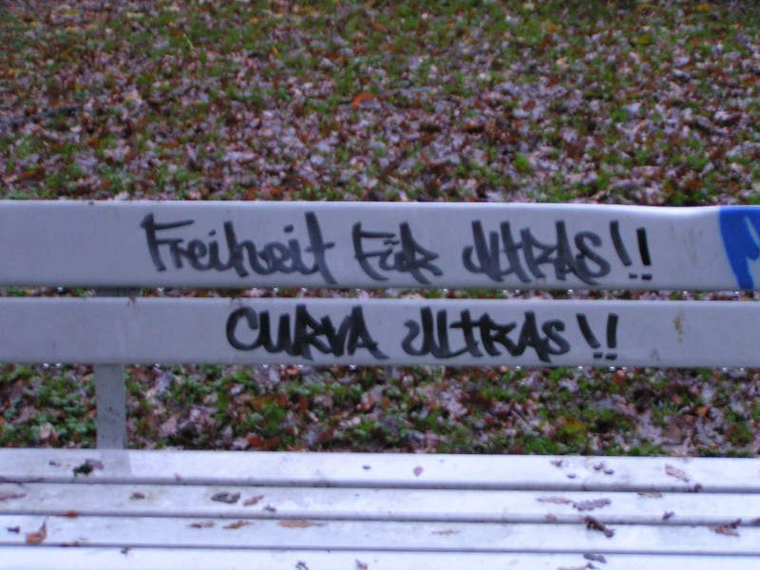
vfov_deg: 19.6
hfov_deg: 26.0
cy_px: 285
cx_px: 380
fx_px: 1647
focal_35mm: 75
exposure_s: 1/2.5
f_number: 3.2
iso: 200
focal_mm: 11.5
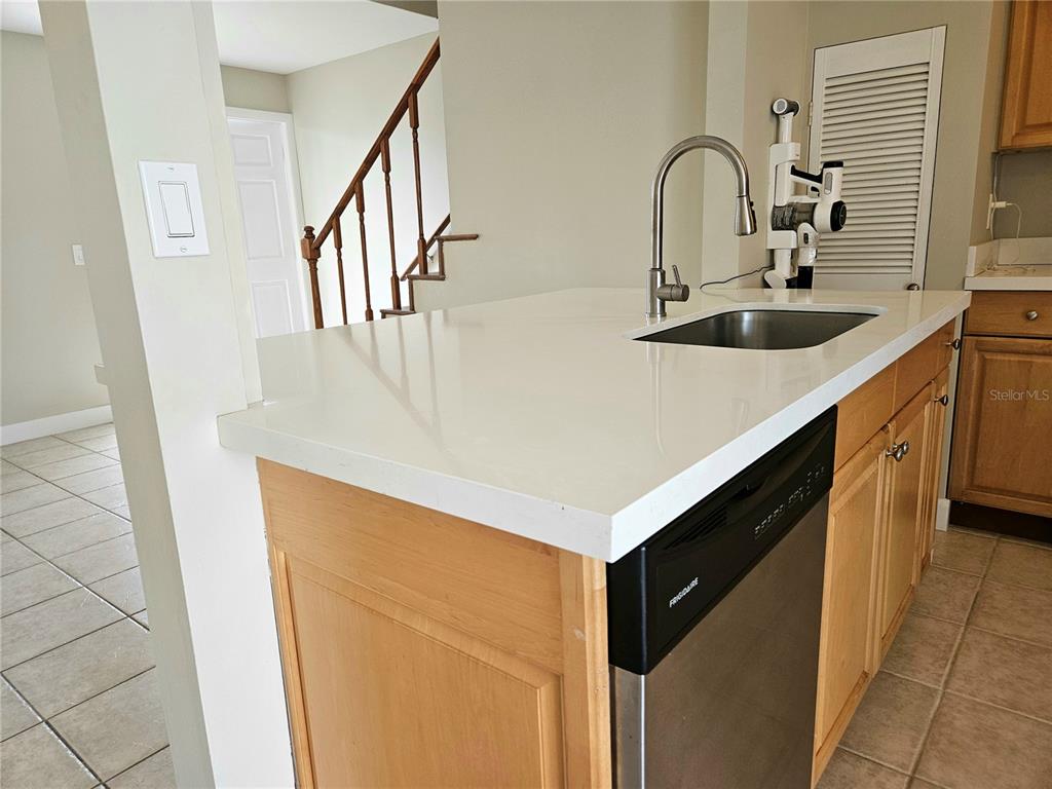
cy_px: 394
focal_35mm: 23
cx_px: 526
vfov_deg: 58.9
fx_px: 699
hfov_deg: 73.9
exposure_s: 1/120
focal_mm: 5.4
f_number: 1.8
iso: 125
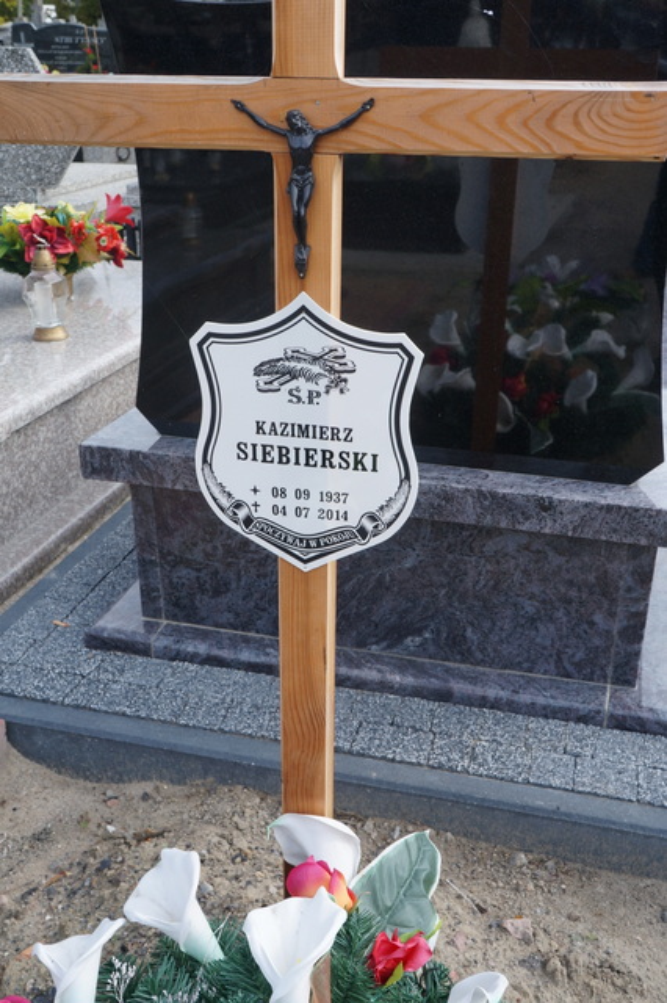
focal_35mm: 36
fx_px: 1002
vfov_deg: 53.2
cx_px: 334
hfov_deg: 36.8
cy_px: 502
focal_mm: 24
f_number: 8
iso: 200
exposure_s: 1/200
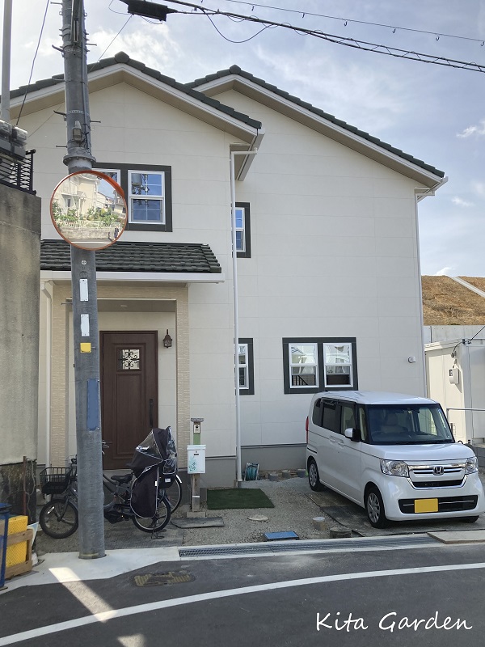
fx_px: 523
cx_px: 242
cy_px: 324
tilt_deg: +6.7
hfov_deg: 49.7
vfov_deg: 63.4
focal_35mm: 28
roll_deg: +1.3
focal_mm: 3.99
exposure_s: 1/1779
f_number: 1.8
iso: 20
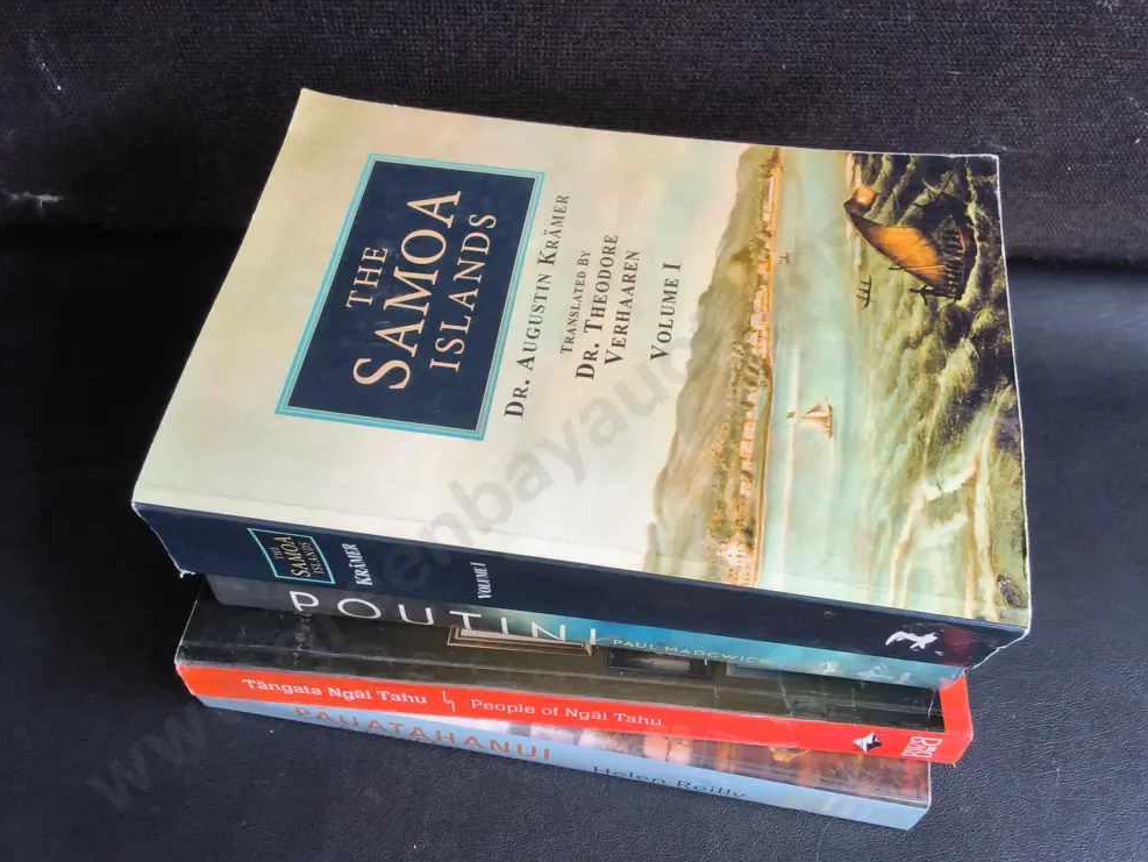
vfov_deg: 49.8
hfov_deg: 63.4
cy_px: 442
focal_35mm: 28
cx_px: 572
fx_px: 929
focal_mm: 2.87
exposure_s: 1/100
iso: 160
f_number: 2
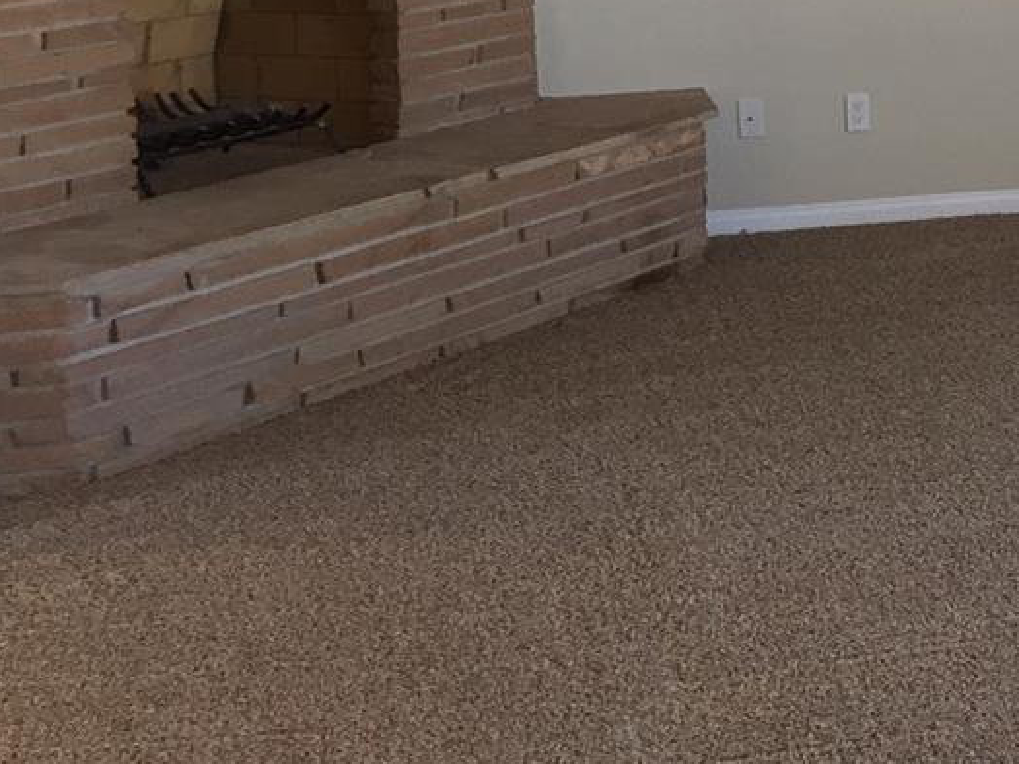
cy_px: 12
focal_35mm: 83
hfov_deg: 21.3
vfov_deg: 17.4
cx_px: 1326
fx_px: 2443
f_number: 2.2
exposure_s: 1/30
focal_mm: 4.15
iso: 125
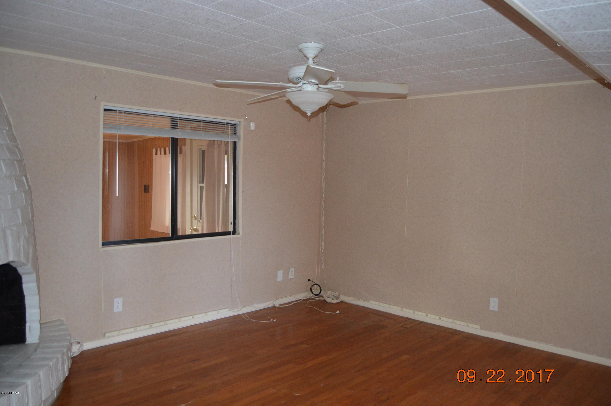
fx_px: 458
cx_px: 306
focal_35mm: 27
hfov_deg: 67.4
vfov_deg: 47.8
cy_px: 203
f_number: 3.5
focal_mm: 18
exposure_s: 1/60
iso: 1400
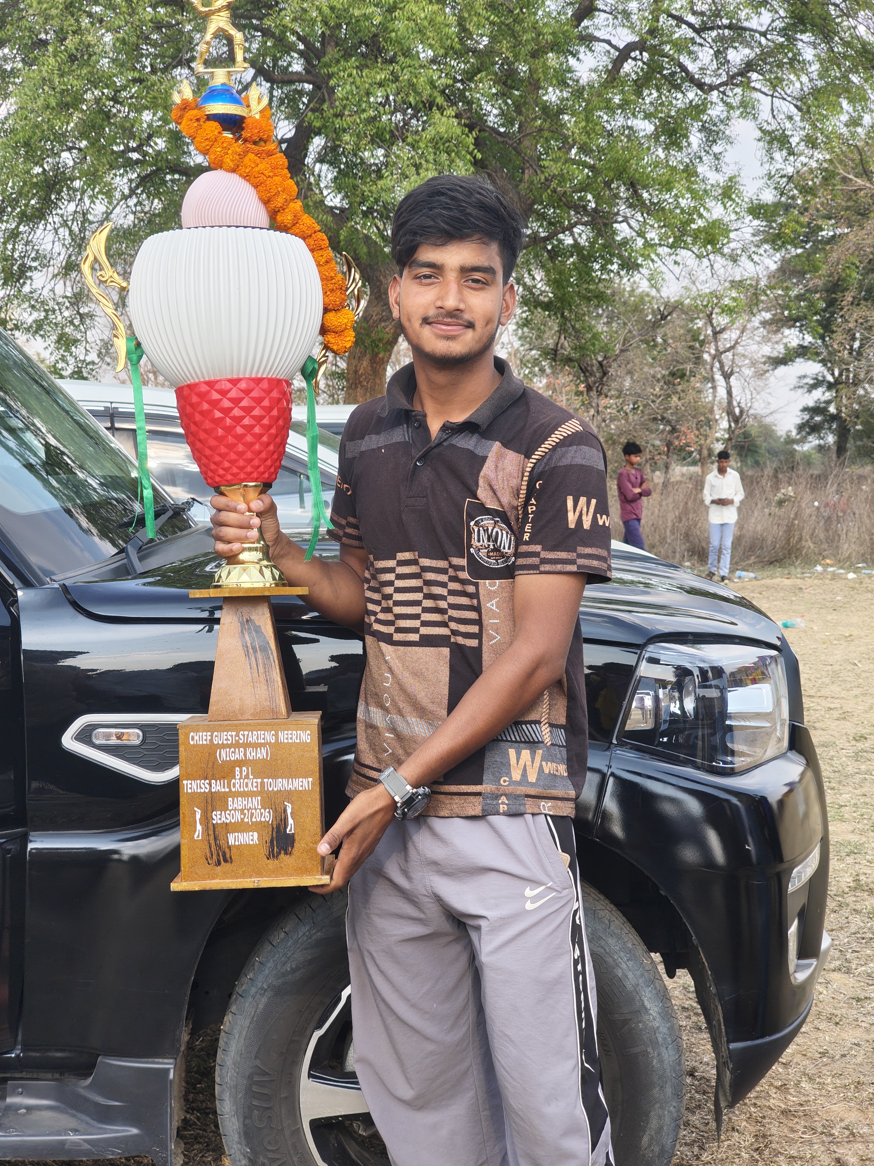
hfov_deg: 29.1
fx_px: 1683
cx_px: 437
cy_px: 583
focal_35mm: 50
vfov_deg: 38.2
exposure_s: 1/819
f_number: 2
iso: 133
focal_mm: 7.1
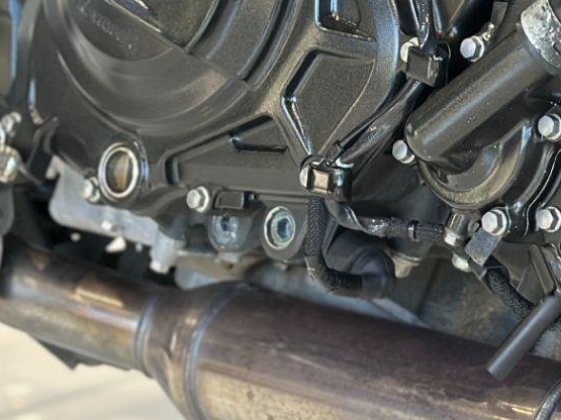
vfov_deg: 8.8
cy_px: -98
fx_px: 2690
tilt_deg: -6.1
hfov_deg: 11.9
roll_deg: +1.4
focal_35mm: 166
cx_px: 351
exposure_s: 1/60
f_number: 1.78
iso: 250
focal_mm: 6.86
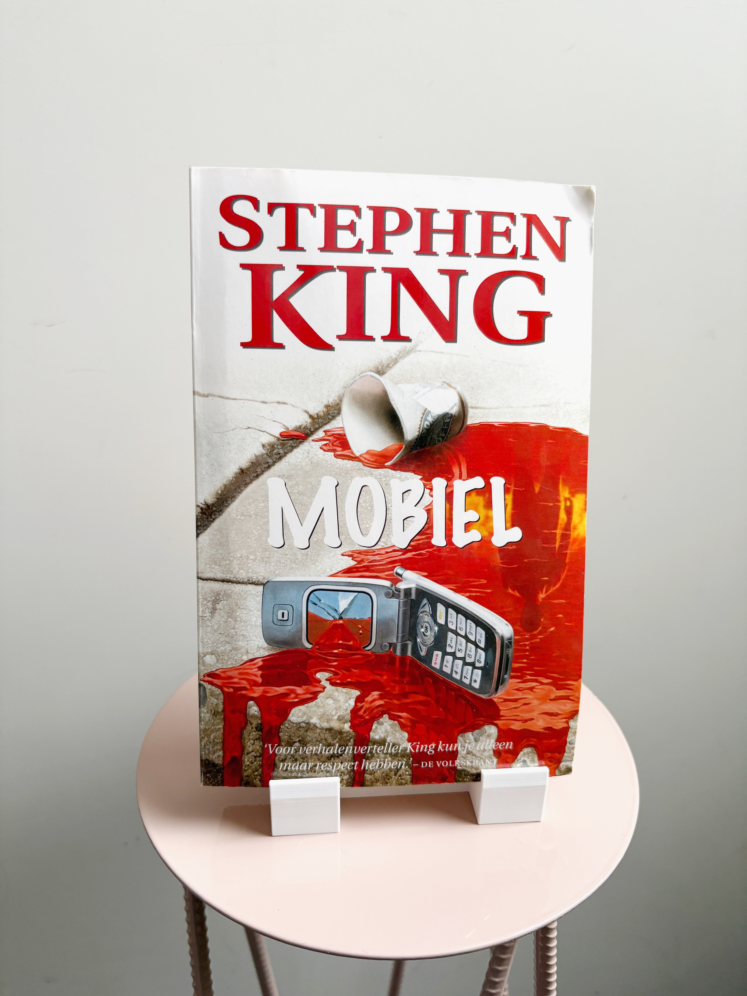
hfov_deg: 53.1
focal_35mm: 26
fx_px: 748
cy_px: 498
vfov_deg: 67.3
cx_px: 374
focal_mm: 5.96
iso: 200
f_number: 1.6
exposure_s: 1/60
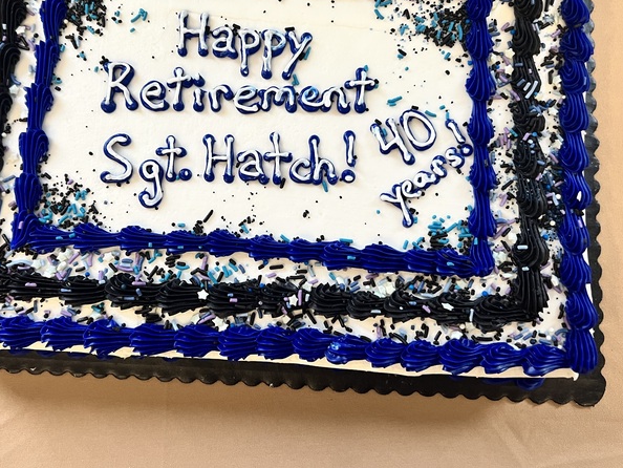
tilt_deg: -80.9
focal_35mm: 35
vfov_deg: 40.4
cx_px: 268
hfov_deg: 52.4
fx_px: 630
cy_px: 172
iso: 200
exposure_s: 1/60
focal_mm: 5.7
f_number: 1.5
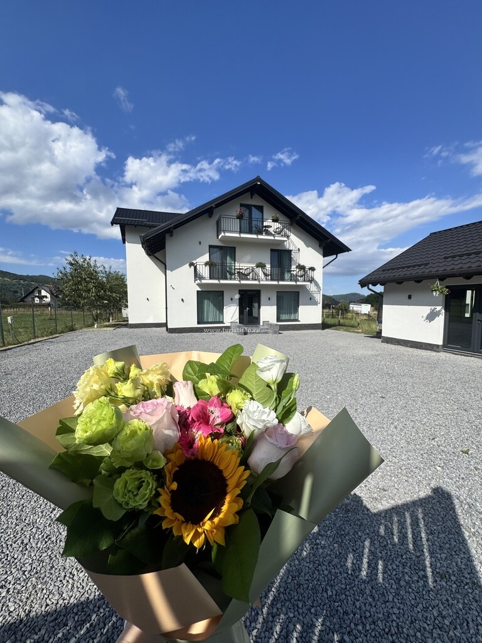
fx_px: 260
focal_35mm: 14
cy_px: 322
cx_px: 241
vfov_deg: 102.1
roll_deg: +0.2
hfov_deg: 85.7
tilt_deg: -3.6
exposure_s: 1/3106
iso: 50
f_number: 2.2
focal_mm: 2.22
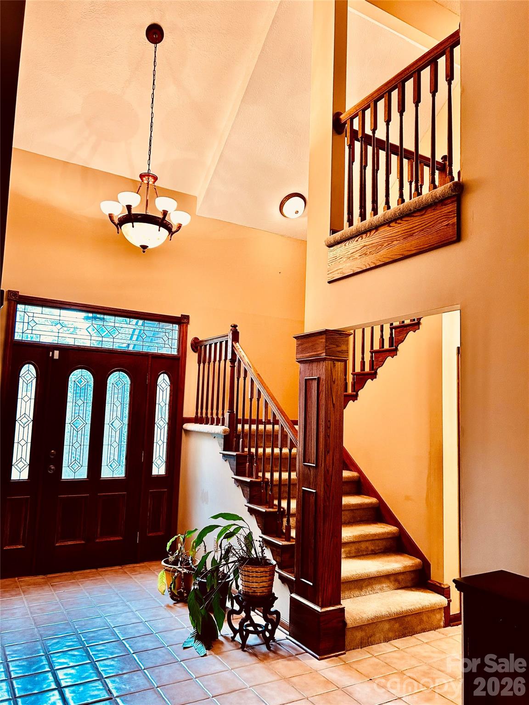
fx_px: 530
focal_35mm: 26
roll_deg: -2.6
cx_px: 264
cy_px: 352
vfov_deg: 67.3
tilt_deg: +5.8
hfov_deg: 53.1
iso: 160
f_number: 1.5
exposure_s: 1/60
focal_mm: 5.7
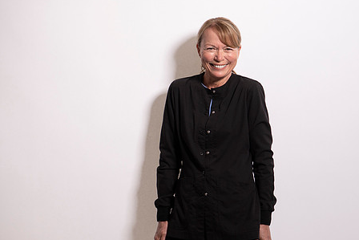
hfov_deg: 15.1
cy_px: 130
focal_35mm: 136
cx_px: 225
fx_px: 1357
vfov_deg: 10.1
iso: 64
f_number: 6.3
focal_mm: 105
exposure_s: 1/160
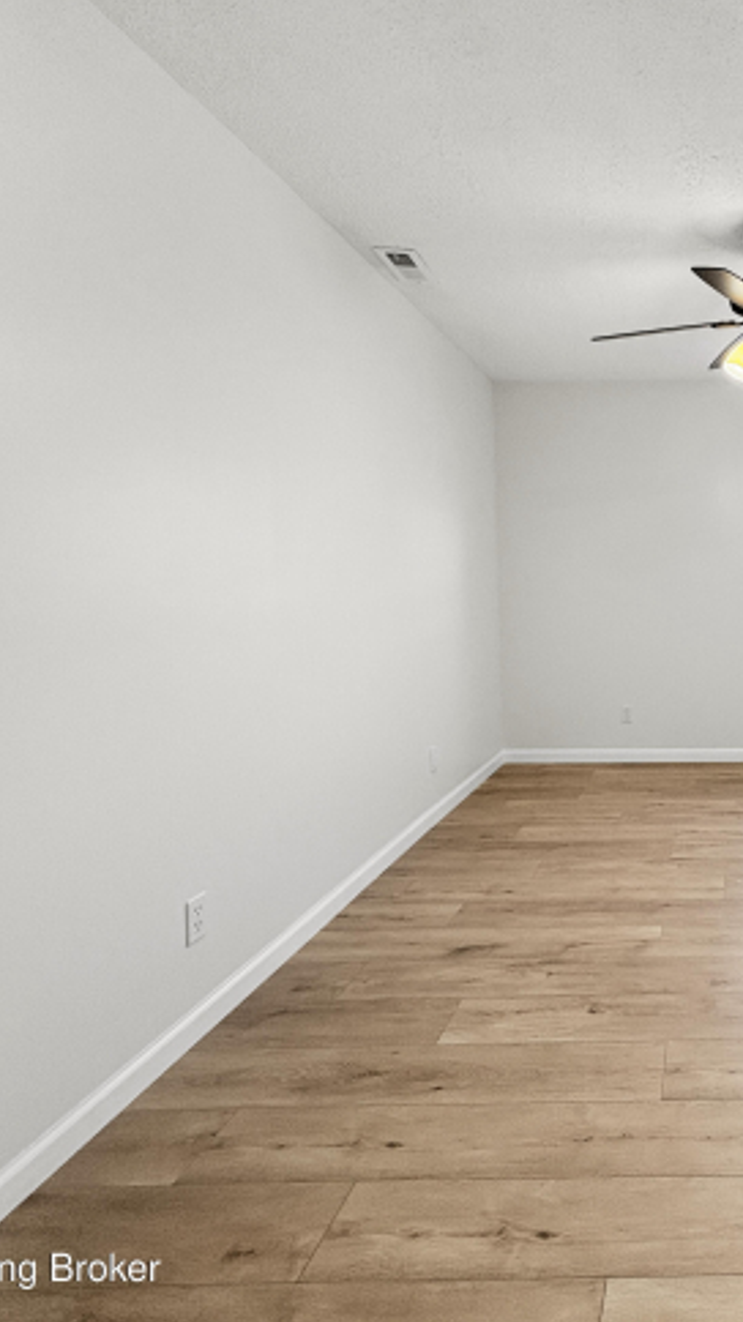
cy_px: 647
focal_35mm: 21
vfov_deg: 83.8
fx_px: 736
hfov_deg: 46.5
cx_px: 712
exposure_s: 1/120
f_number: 2.2
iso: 160
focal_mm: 2.22
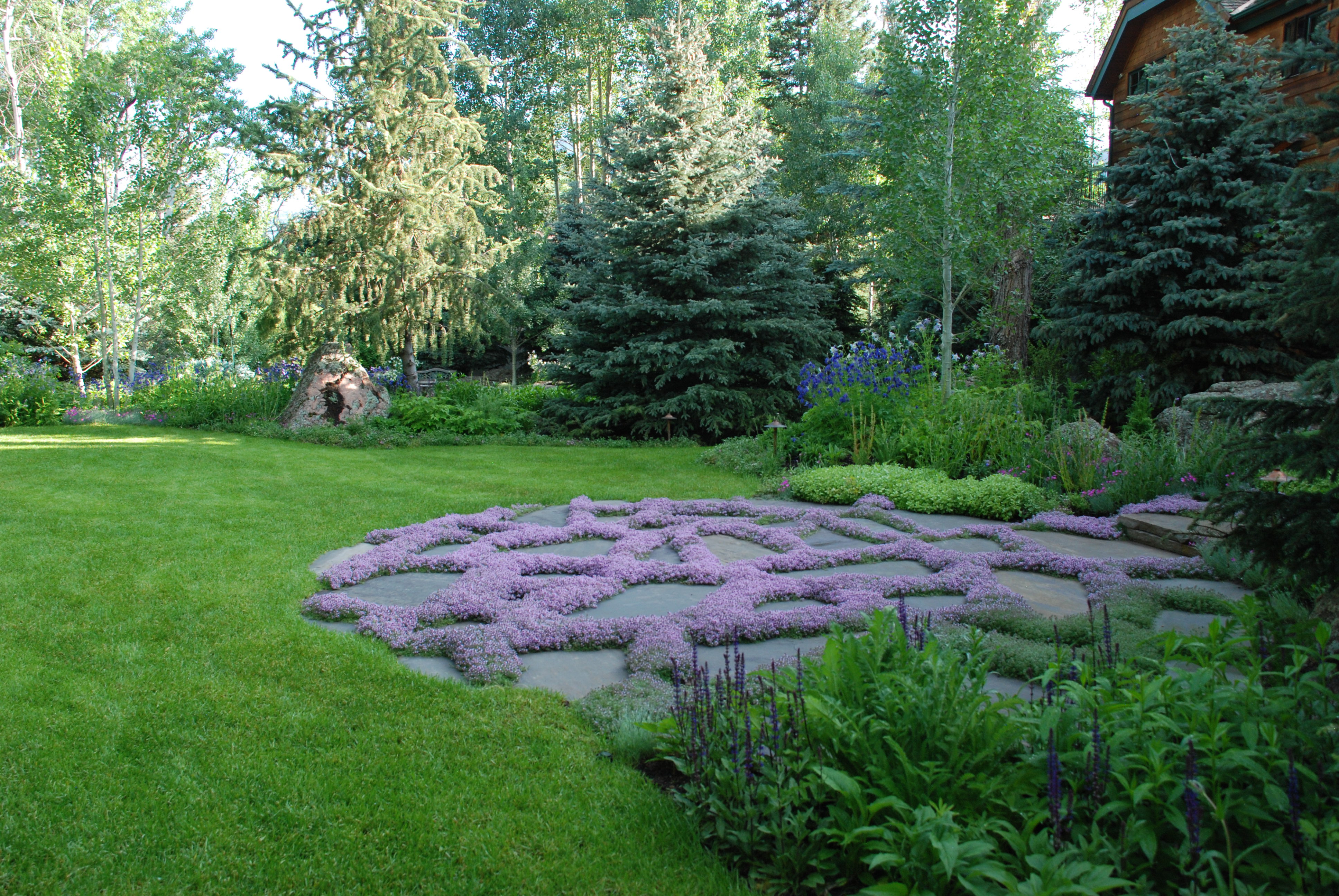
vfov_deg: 43.7
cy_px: 448
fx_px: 1117
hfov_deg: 61.9
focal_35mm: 30
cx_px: 670
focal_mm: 20
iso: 400
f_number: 5.6
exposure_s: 1/125
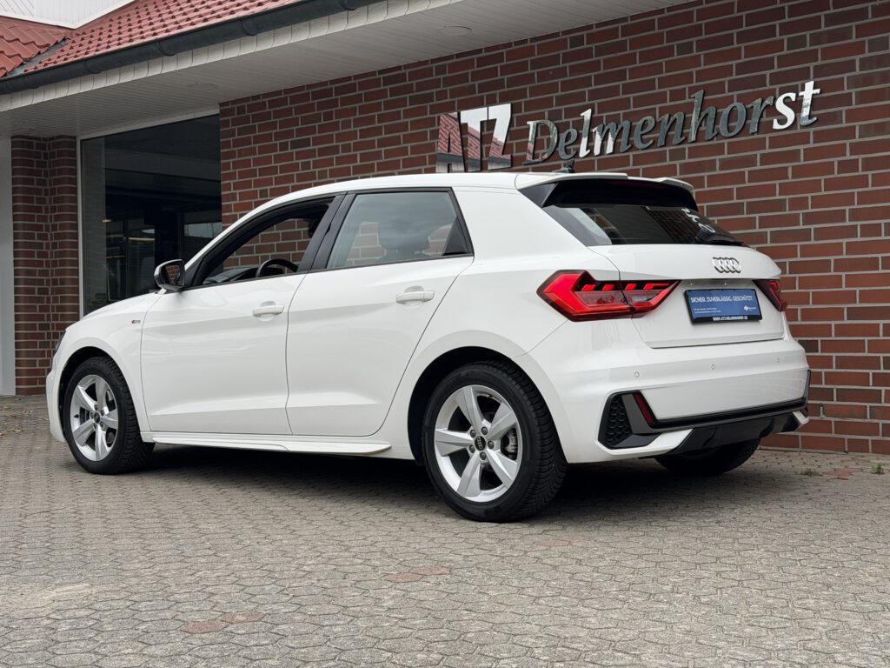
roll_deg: +1.4
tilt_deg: -0.4
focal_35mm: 48
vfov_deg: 30.3
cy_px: 334
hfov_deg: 39.7
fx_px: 1234
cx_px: 445
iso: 64
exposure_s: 1/2762
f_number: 1.78
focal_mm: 6.76
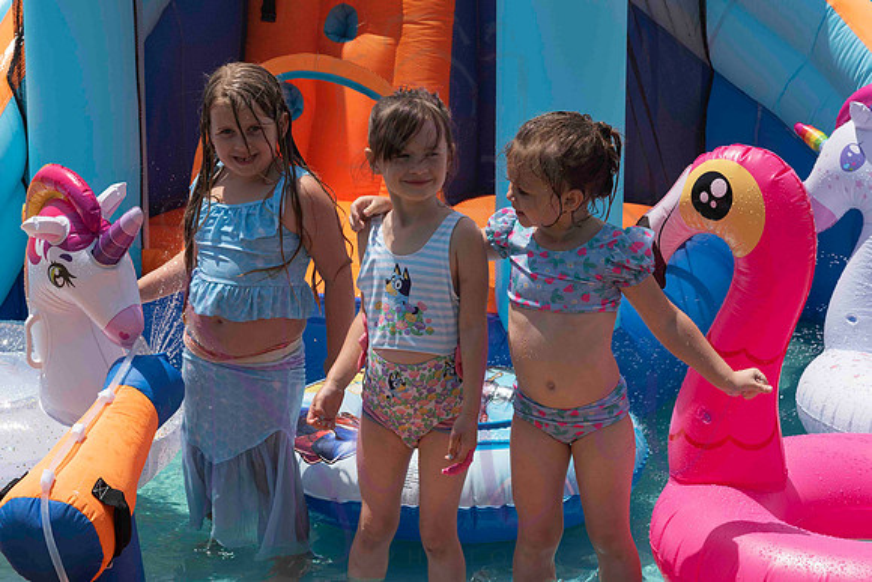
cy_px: 279
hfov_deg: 22.1
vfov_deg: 14.9
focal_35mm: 92
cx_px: 431
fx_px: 2228
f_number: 11
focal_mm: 85
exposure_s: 1/800
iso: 400
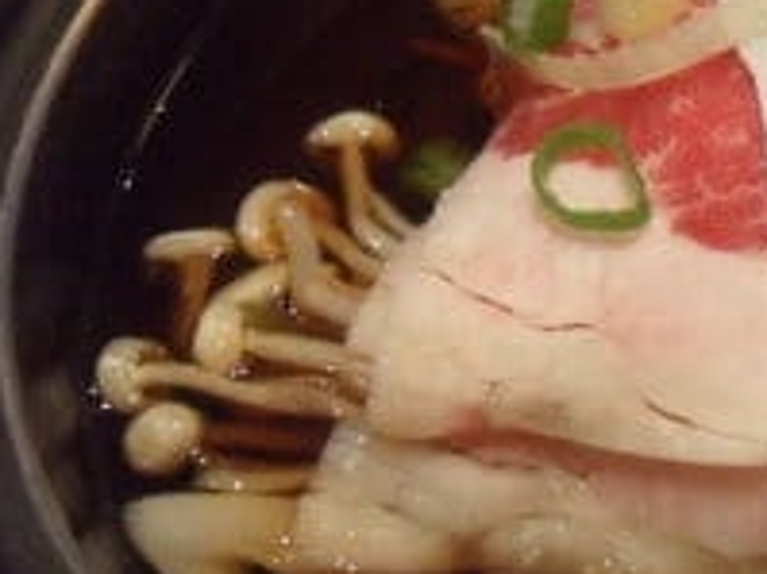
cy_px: 206
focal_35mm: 88
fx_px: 1949
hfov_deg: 20.6
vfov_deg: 16.7
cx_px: 952
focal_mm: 6.2
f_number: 2.8
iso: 400
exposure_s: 1/30
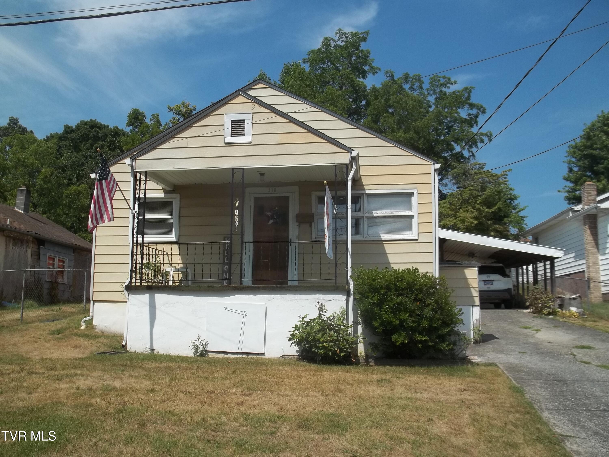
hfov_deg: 55.4
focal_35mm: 33
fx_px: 581
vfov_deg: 42.9
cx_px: 304
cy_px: 228
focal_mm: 5.9
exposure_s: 1/250
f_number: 8
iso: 64
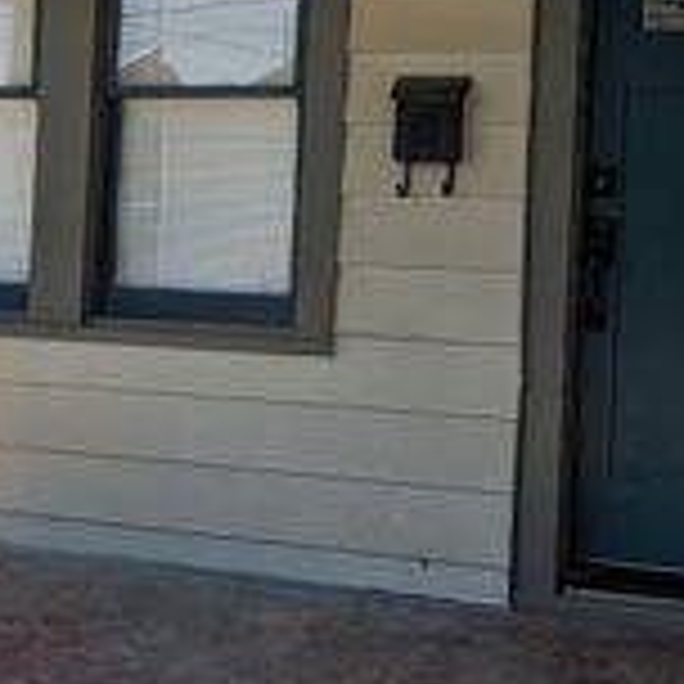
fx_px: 1386
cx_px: 310
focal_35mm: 62
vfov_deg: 27.5
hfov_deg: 27.7
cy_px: 209
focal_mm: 2.35
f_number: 2.2
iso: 42
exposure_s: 1/1366
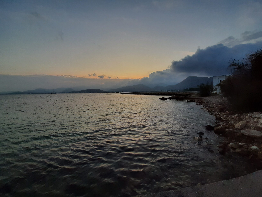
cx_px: 131
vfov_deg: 89.9
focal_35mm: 13
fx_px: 98
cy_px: 98
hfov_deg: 106.2
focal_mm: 1.42
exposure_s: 1/410
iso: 40
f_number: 2.2
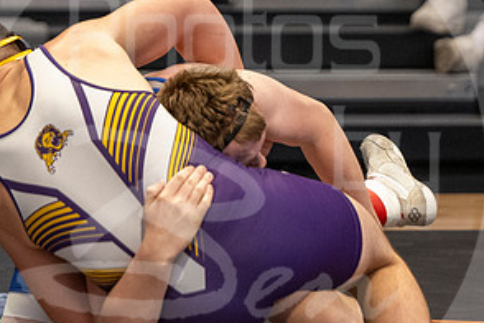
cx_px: 136
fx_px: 6614
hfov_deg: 4.2
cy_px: -62
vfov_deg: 2.8
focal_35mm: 492
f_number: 2.8
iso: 3200
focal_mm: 135
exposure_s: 1/1000
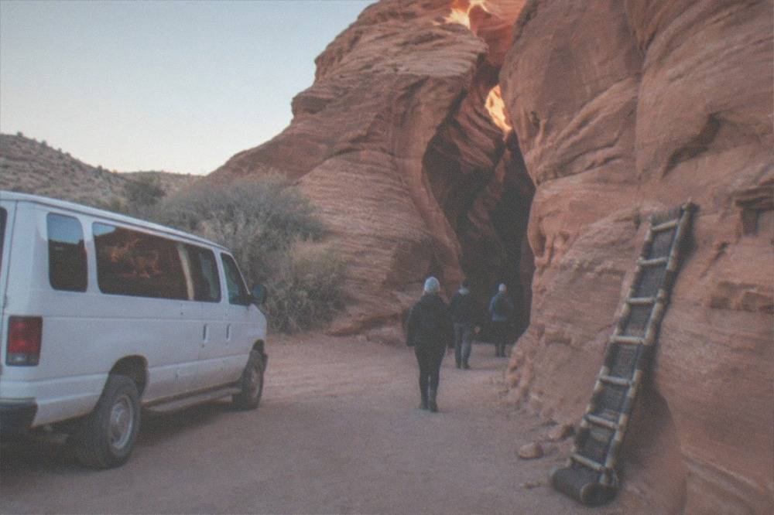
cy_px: 258
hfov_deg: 54.5
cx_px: 387
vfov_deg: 37.8
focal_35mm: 35
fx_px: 752
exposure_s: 1/1000
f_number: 5
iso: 400
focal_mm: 35
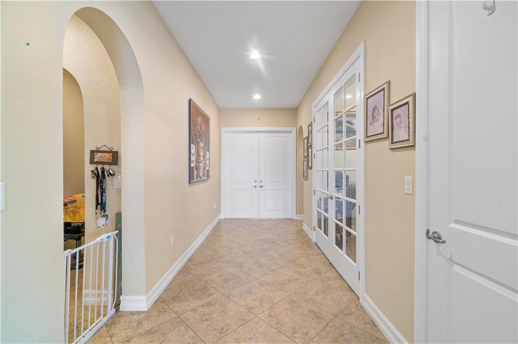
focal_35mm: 15
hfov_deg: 100.4
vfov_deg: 77.2
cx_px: 259
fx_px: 216
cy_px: 172
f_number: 11
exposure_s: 1/2
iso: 200
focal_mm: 10
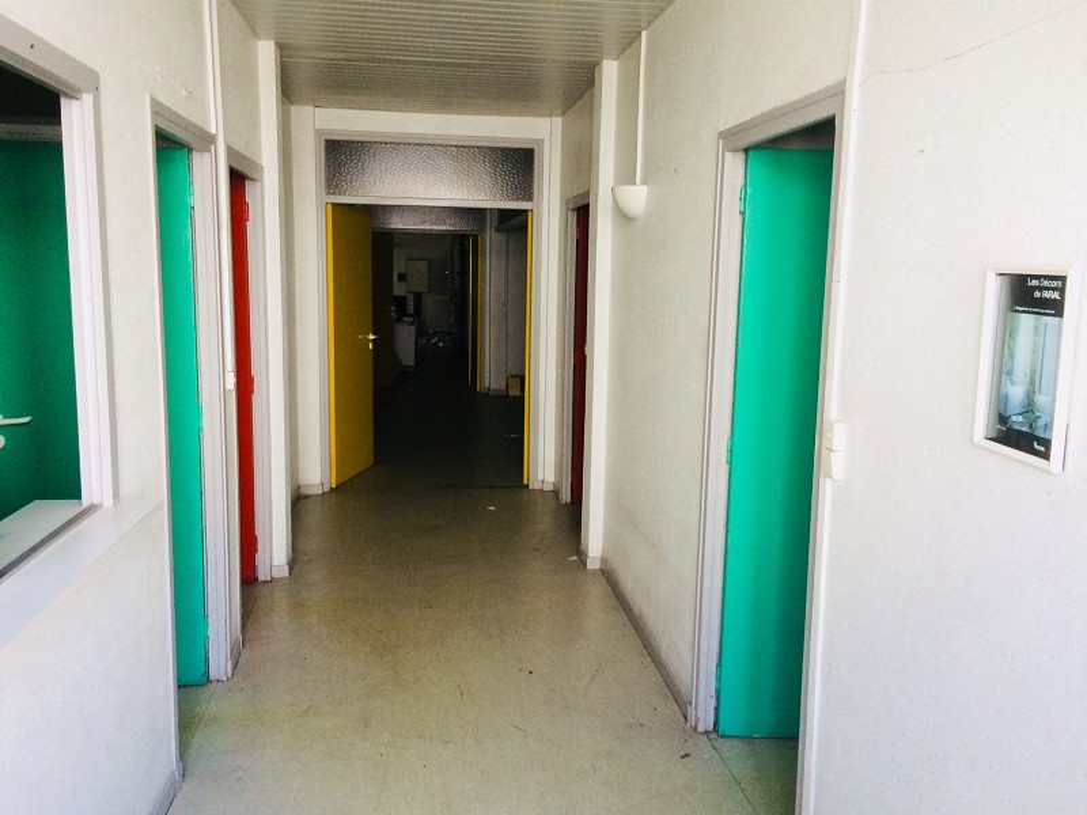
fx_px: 911
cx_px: 544
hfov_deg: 61.7
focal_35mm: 29
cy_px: 408
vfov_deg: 48.2
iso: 80
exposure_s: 1/33
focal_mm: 4.15
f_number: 2.2
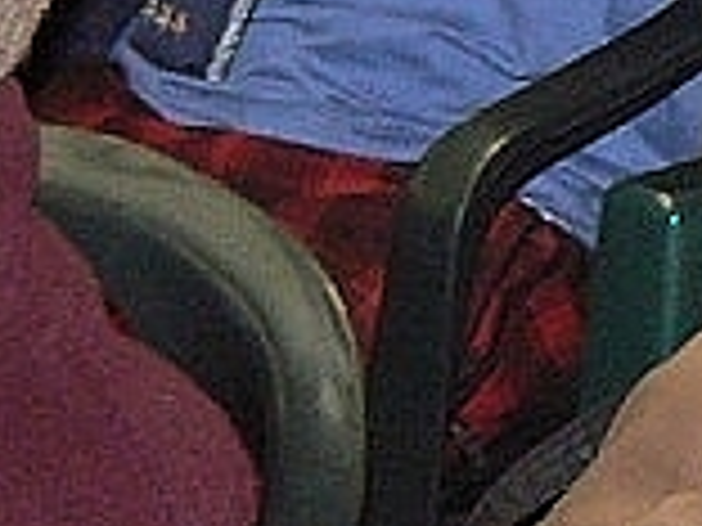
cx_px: 1508
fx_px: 7057
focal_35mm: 348
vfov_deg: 4.3
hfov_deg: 5.5
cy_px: -216
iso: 200
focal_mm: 11.4
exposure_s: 1/30
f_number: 3.2
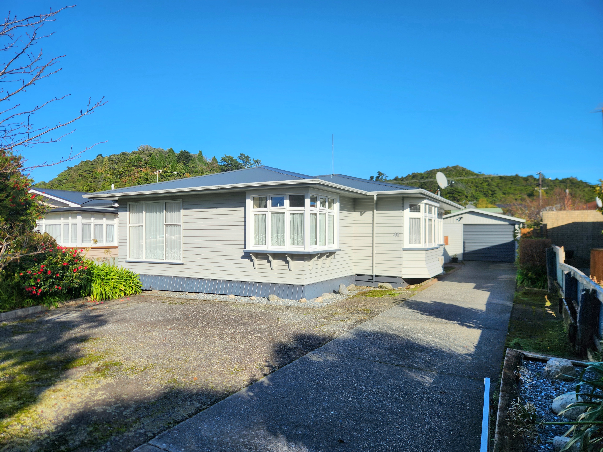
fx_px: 401
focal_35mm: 23
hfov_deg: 73.9
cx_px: 302
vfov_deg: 58.9
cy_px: 226
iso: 20
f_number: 1.8
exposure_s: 1/2500
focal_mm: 5.4
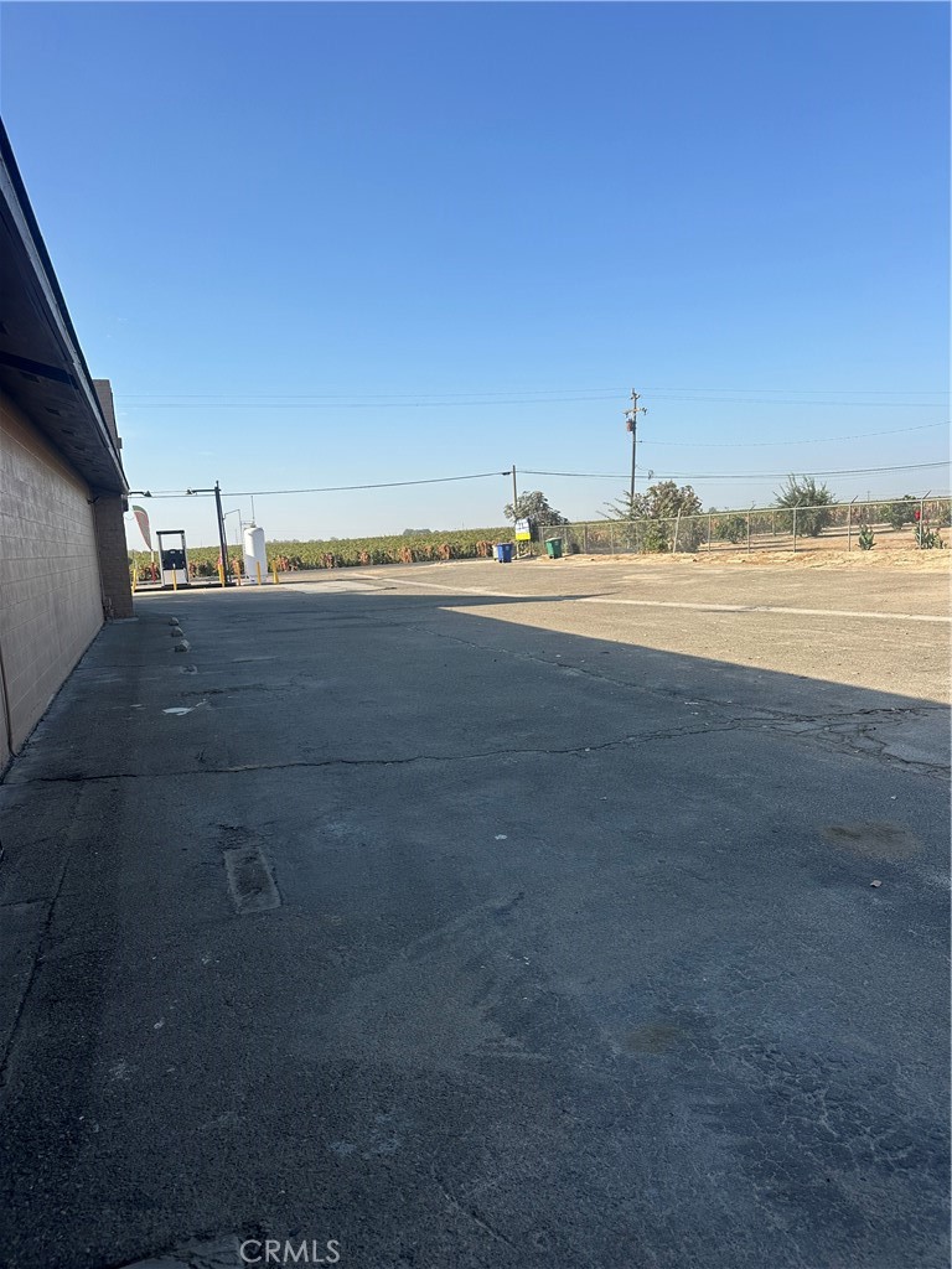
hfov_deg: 56.8
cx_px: 476
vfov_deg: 71.6
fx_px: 880
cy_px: 634
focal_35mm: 24
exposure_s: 1/3356
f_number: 1.78
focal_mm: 6.86
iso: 80
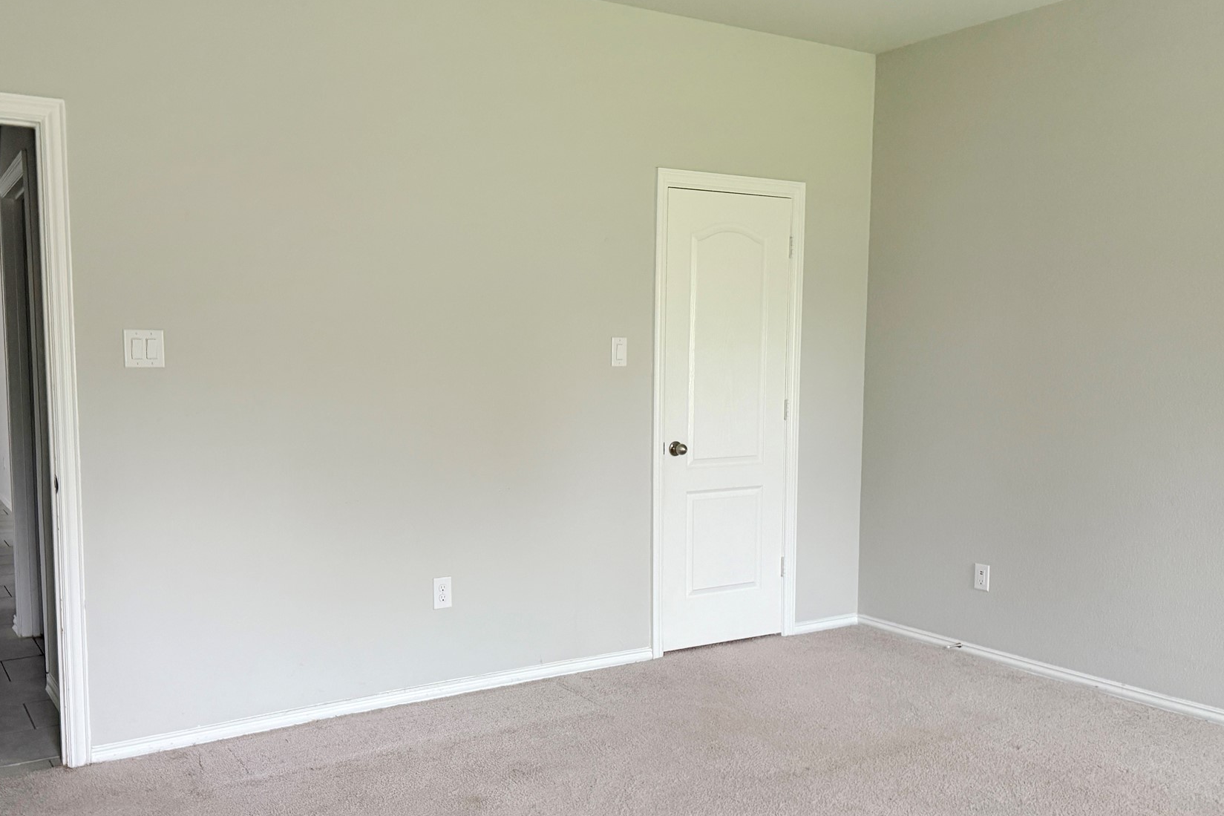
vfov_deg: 42.2
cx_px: 505
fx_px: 1054
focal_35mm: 31
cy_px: 471
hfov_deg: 59.9
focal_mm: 6.76
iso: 400
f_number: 1.78
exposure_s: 1/60
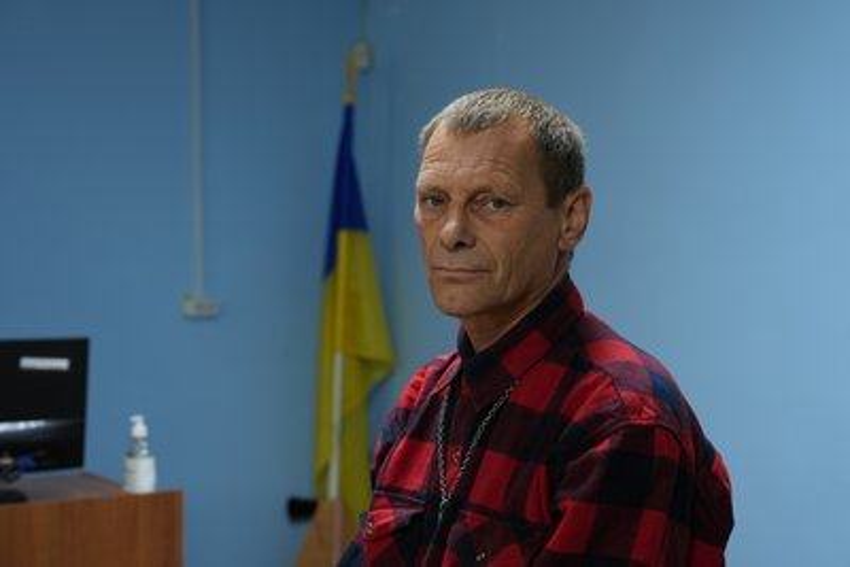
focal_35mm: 70
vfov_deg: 19.5
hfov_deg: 28.8
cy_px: 284
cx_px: 425
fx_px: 1653
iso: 800
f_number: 5.6
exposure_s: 1/20
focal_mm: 70
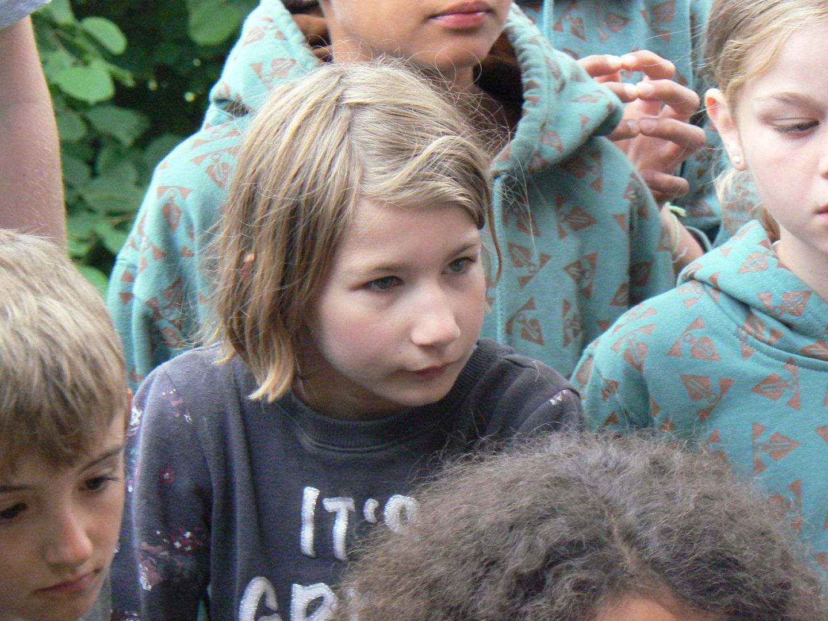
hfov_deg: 8.2
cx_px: 414
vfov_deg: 6.2
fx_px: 5741
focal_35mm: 240
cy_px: 310
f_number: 5.6
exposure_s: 1/50
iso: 400
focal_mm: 40.1
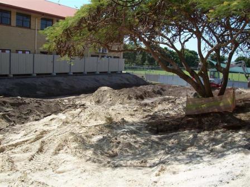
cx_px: 125
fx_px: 260
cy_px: 94
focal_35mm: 36
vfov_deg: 39.7
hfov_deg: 51.4
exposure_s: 1/379
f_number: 4.8
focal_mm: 6
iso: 80
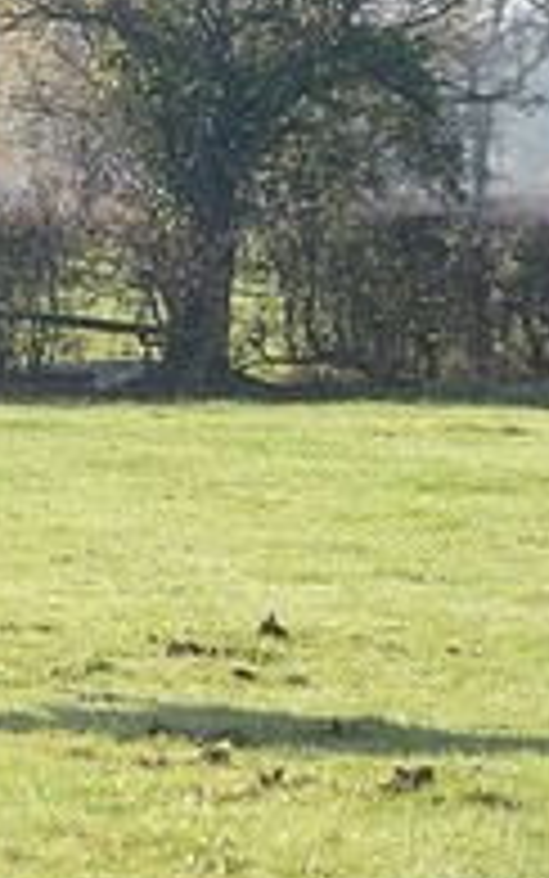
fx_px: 9760
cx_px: -698
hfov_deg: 3.2
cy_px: 374
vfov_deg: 5.1
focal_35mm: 408
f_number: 5.6
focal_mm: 135
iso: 1000
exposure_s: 1/1250
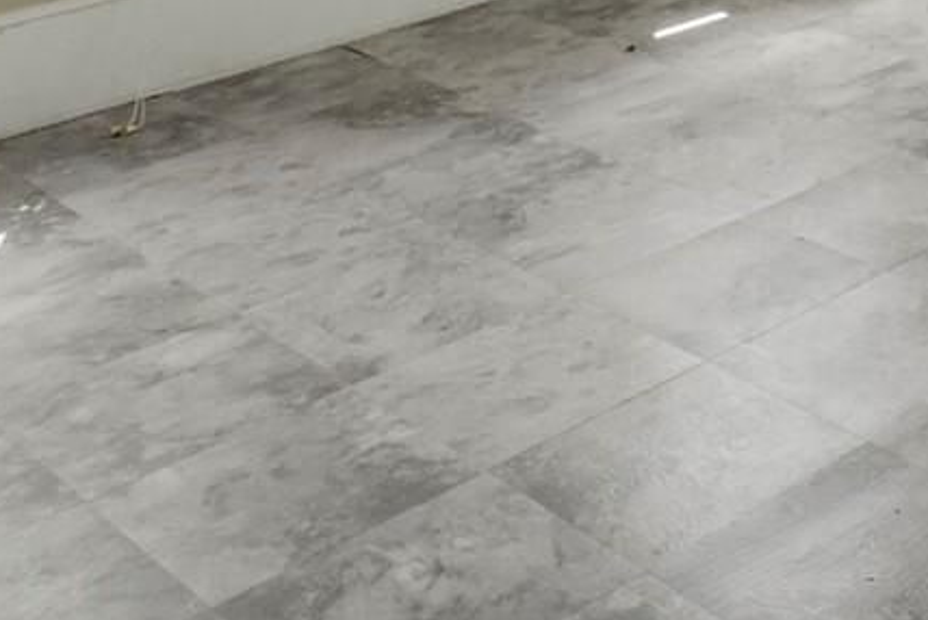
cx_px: 1284
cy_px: -633
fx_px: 1831
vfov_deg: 15.3
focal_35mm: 71
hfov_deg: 24.0
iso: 500
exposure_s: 1/60
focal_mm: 14
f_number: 11
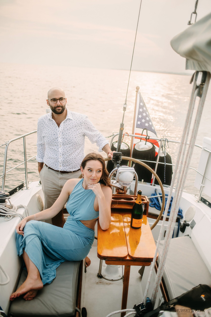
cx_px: 106
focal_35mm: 35
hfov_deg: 37.9
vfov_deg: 54.4
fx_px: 308
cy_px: 158
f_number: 1.8
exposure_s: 1/4000
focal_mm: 35
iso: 320
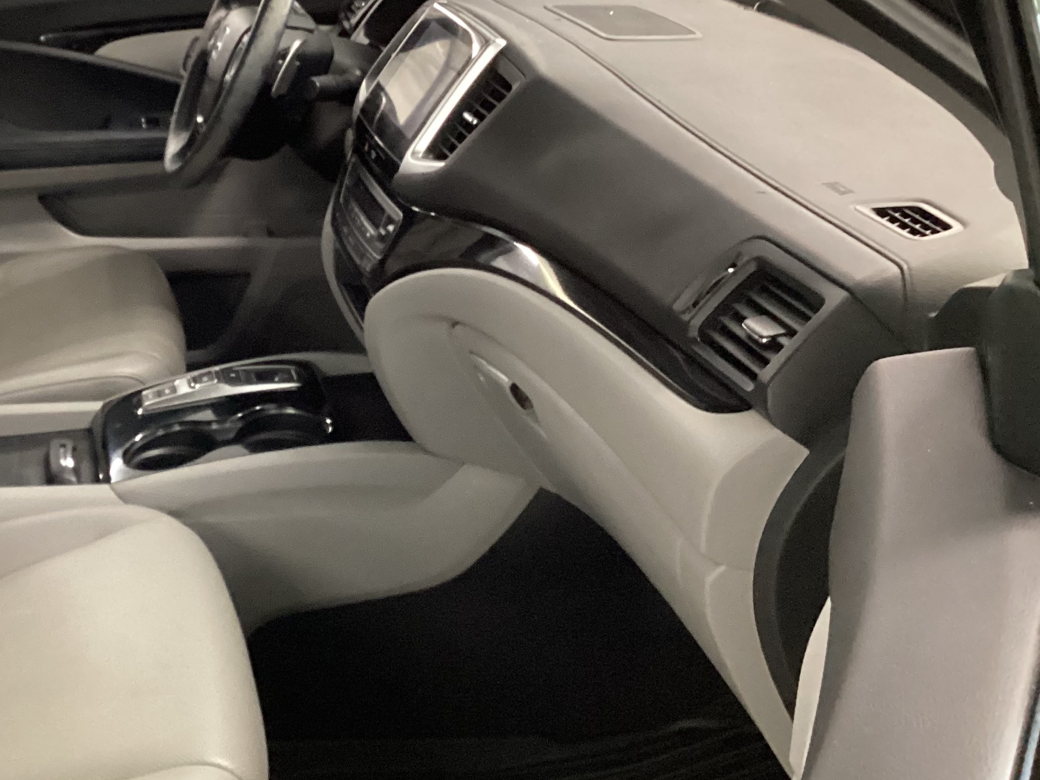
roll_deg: +2.3
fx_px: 1622
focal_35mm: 54
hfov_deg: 34.2
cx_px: 173
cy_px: 316
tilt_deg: -21.9
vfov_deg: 27.0
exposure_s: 1/33
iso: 400
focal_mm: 3.3
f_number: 2.4
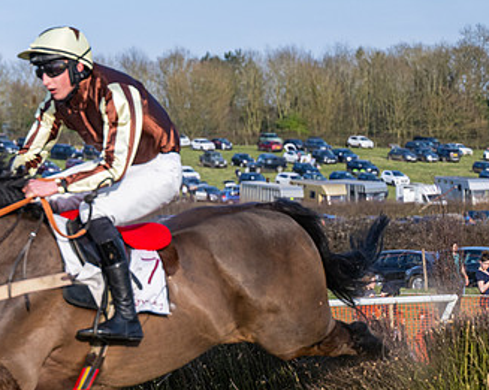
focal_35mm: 167
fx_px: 2415
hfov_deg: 11.4
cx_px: -84
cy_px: 296
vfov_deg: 9.2
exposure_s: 1/4000
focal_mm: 70
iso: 400
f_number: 2.8
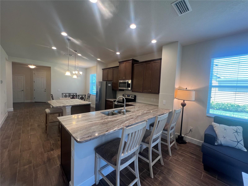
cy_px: 93
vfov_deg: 89.9
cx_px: 124
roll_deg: -2.7
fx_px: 93
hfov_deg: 106.2
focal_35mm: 13
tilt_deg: -4.0
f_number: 1.8
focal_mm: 1.57
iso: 200
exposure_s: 1/120
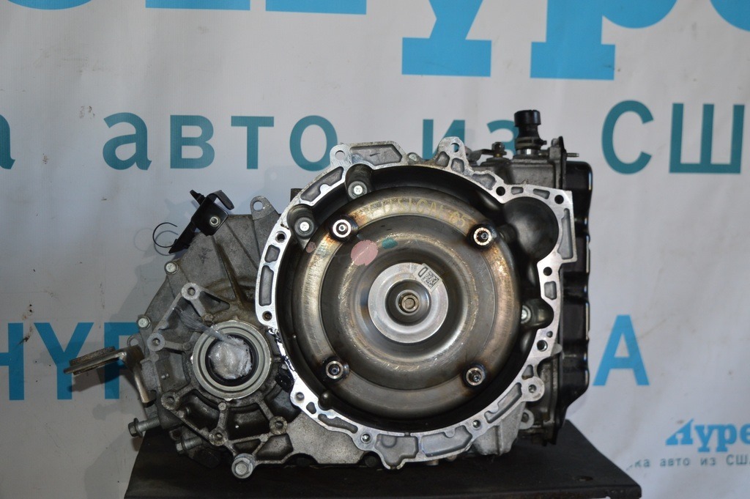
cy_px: 250
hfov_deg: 37.9
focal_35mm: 52
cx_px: 375
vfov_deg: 25.7
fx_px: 1093
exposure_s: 1/60
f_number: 4.5
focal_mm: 35
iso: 560
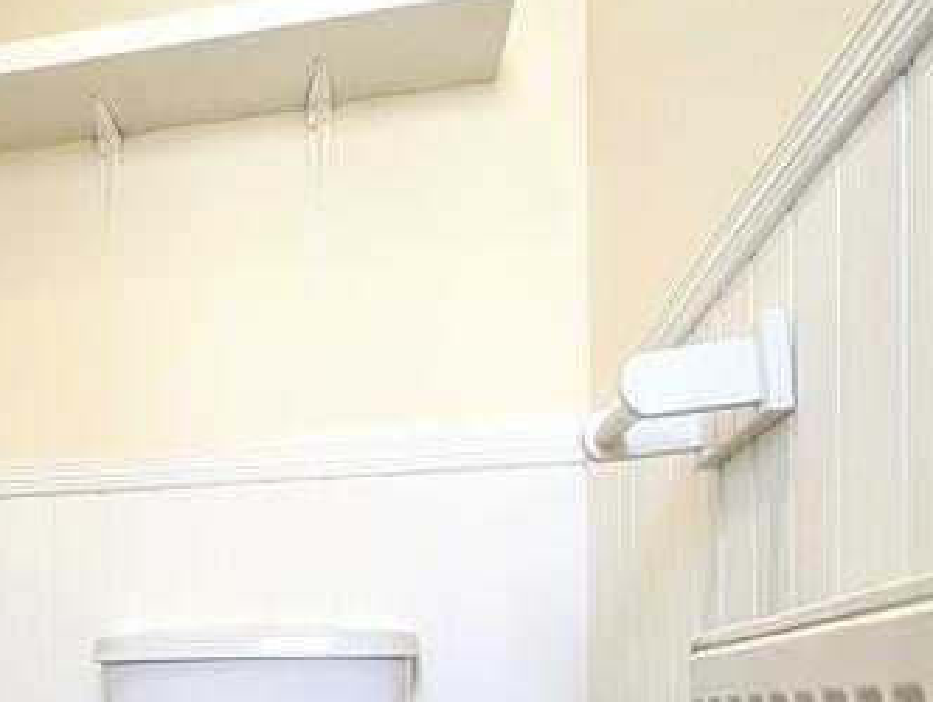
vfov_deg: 35.0
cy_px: 709
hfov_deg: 44.5
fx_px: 999
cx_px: 56
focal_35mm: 37
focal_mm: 2.02
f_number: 1.7
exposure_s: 1/61.8
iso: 135
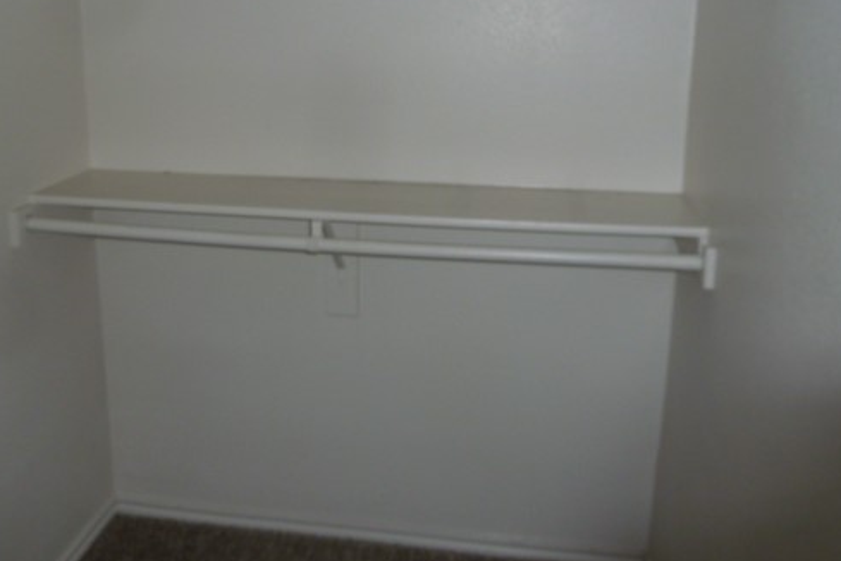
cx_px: 397
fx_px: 794
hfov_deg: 55.8
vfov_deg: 38.2
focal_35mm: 34
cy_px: 160
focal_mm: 4.1
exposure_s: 1/30
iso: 160
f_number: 3.3
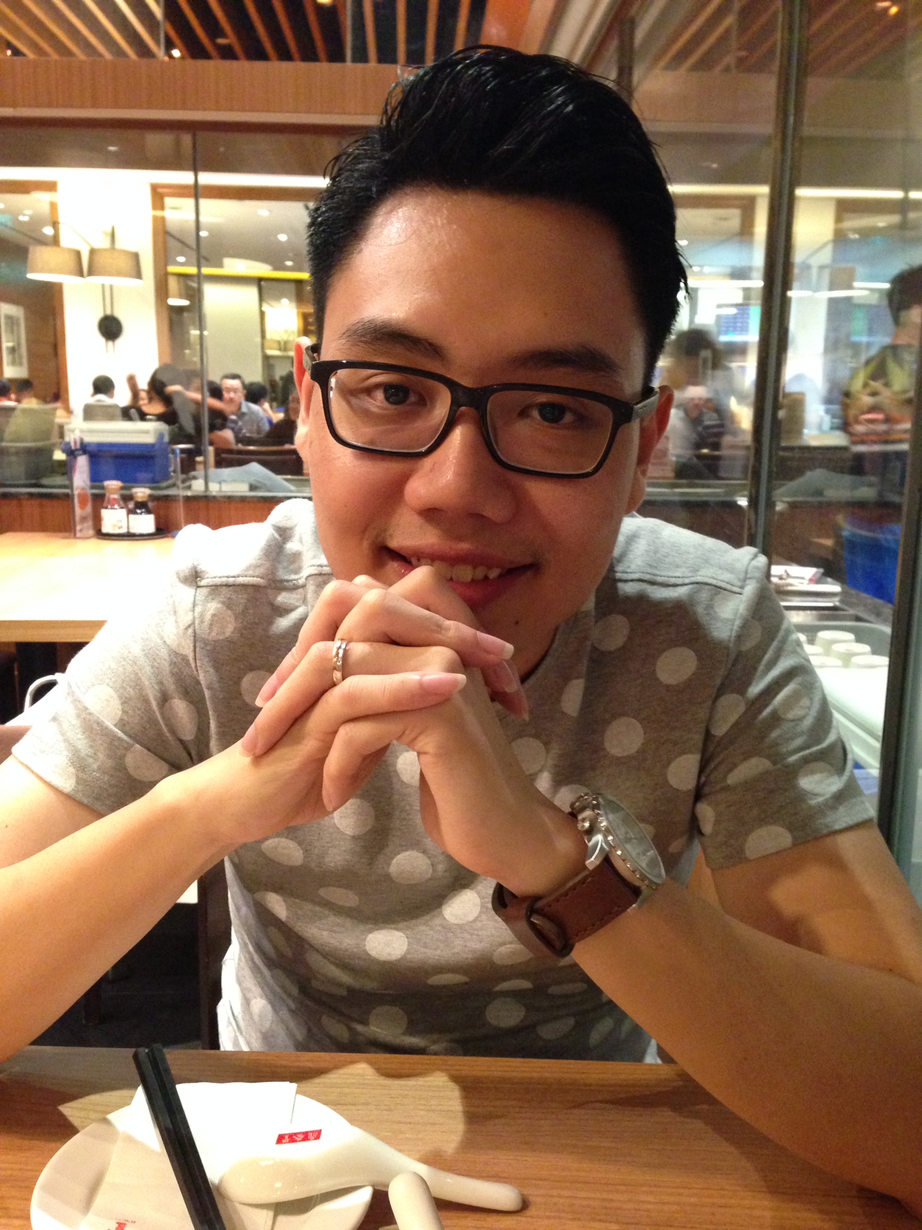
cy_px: 615
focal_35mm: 33
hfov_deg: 42.9
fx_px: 1172
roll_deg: -0.4
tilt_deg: -6.8
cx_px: 461
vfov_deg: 55.4
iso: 500
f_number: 2.4
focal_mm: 4.12
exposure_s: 1/15
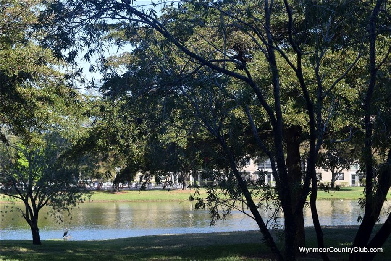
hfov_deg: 24.6
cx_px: 196
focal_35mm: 82
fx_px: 896
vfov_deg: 16.6
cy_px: 130
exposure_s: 1/320
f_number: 9
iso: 400
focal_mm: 55
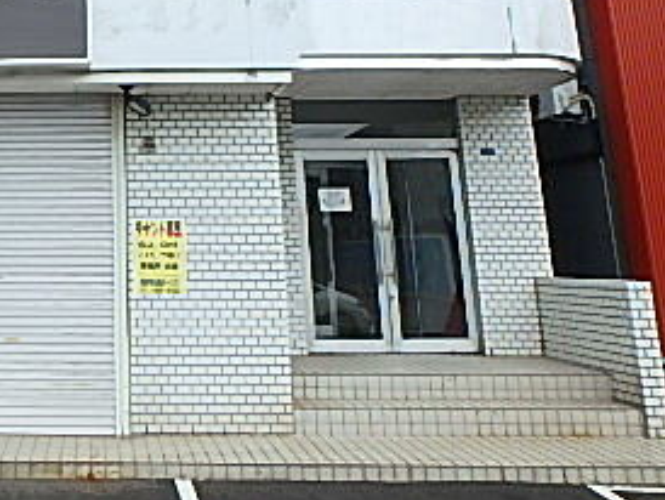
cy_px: -32
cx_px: 34
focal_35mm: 49
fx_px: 942
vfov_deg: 27.5
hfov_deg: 35.9
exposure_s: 1/250
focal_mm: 3.7
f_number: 3.5
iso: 125
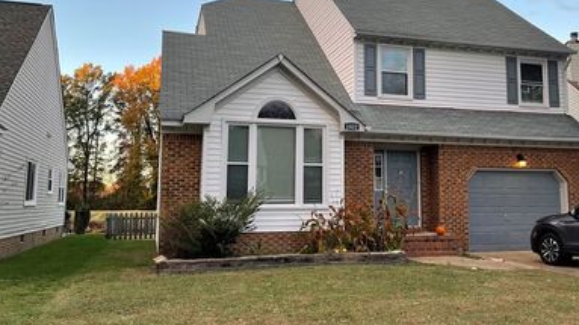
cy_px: 125
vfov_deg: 31.8
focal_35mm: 37
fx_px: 568
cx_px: 352
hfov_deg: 53.6
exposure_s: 1/181
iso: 32
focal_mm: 5.1
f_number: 1.6
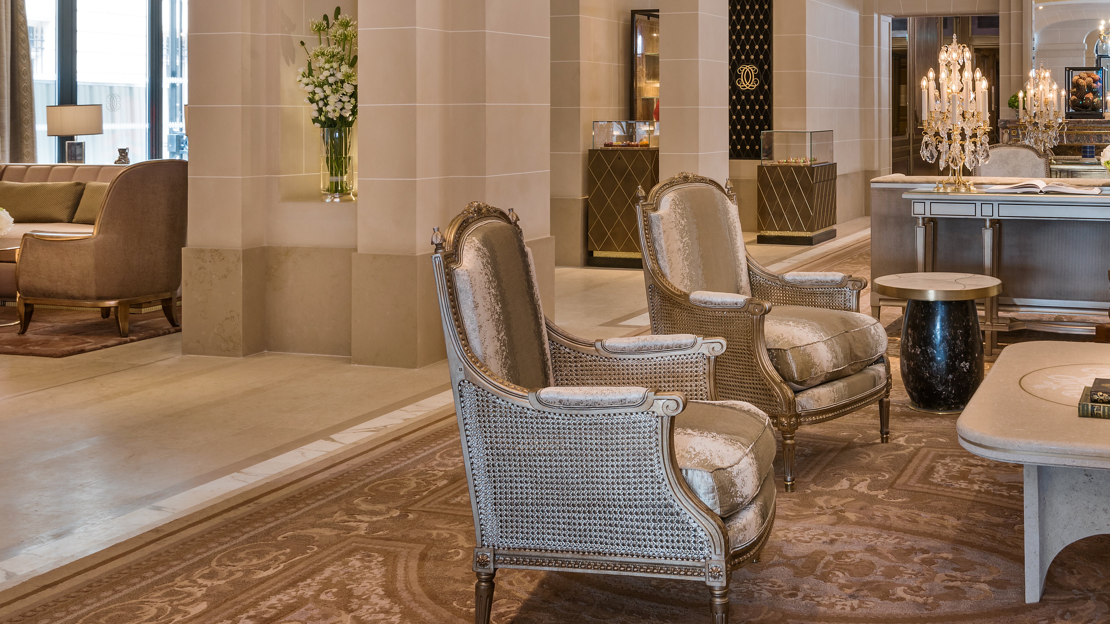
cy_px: 100
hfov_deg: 47.0
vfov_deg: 27.6
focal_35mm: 42
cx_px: 798
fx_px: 1236
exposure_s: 1.3
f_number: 13
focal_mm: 26
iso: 100
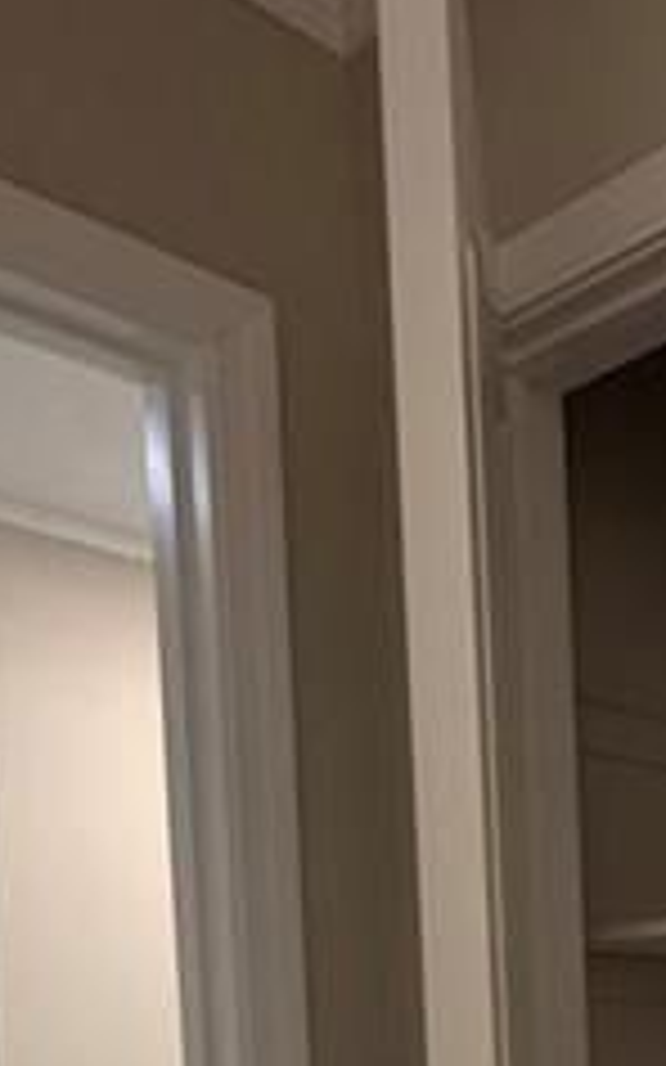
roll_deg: +0.1
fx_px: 1395
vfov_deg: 36.0
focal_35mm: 48
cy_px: 1151
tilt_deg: -1.3
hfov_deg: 23.9
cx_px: 842
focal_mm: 2.22
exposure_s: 1/60
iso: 320
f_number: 2.2
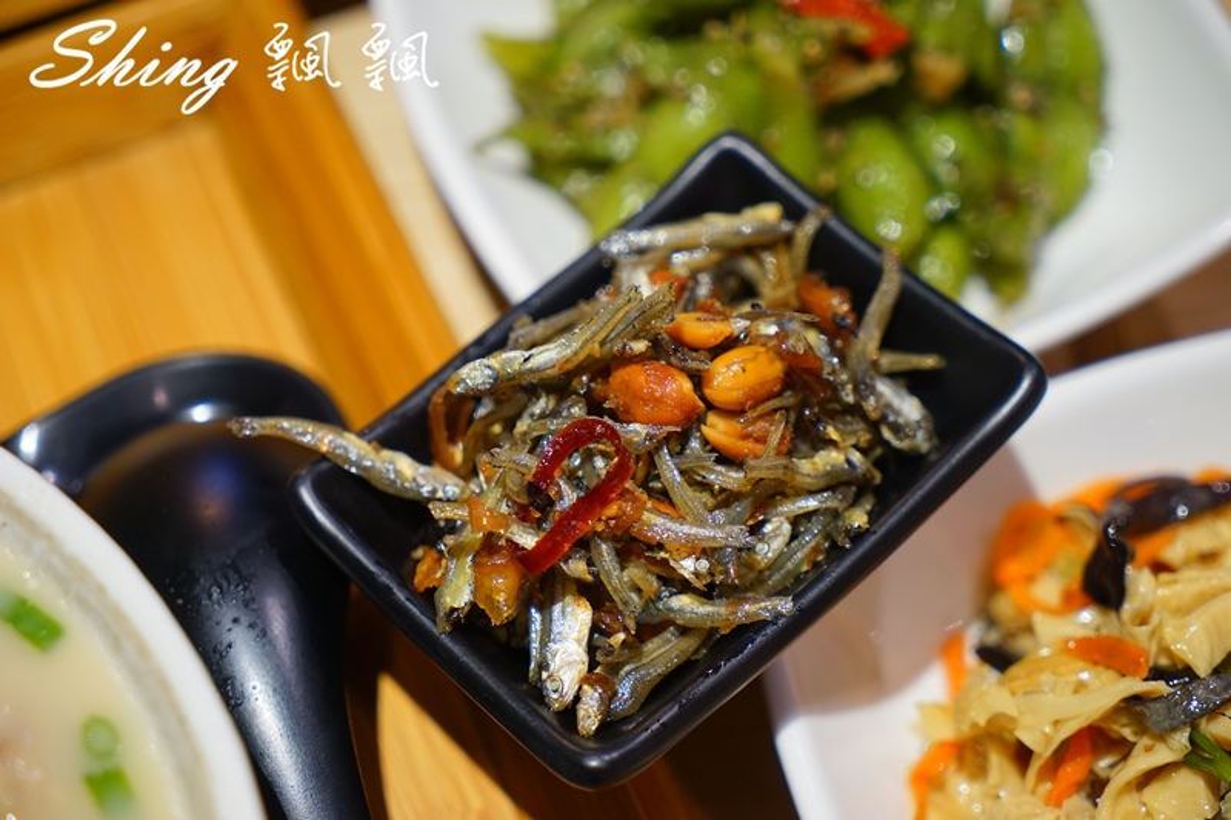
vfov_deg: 19.4
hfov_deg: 28.8
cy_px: 410
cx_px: 616
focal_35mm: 70
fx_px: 2393
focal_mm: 70
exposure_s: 1/60
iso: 1000
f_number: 4.5
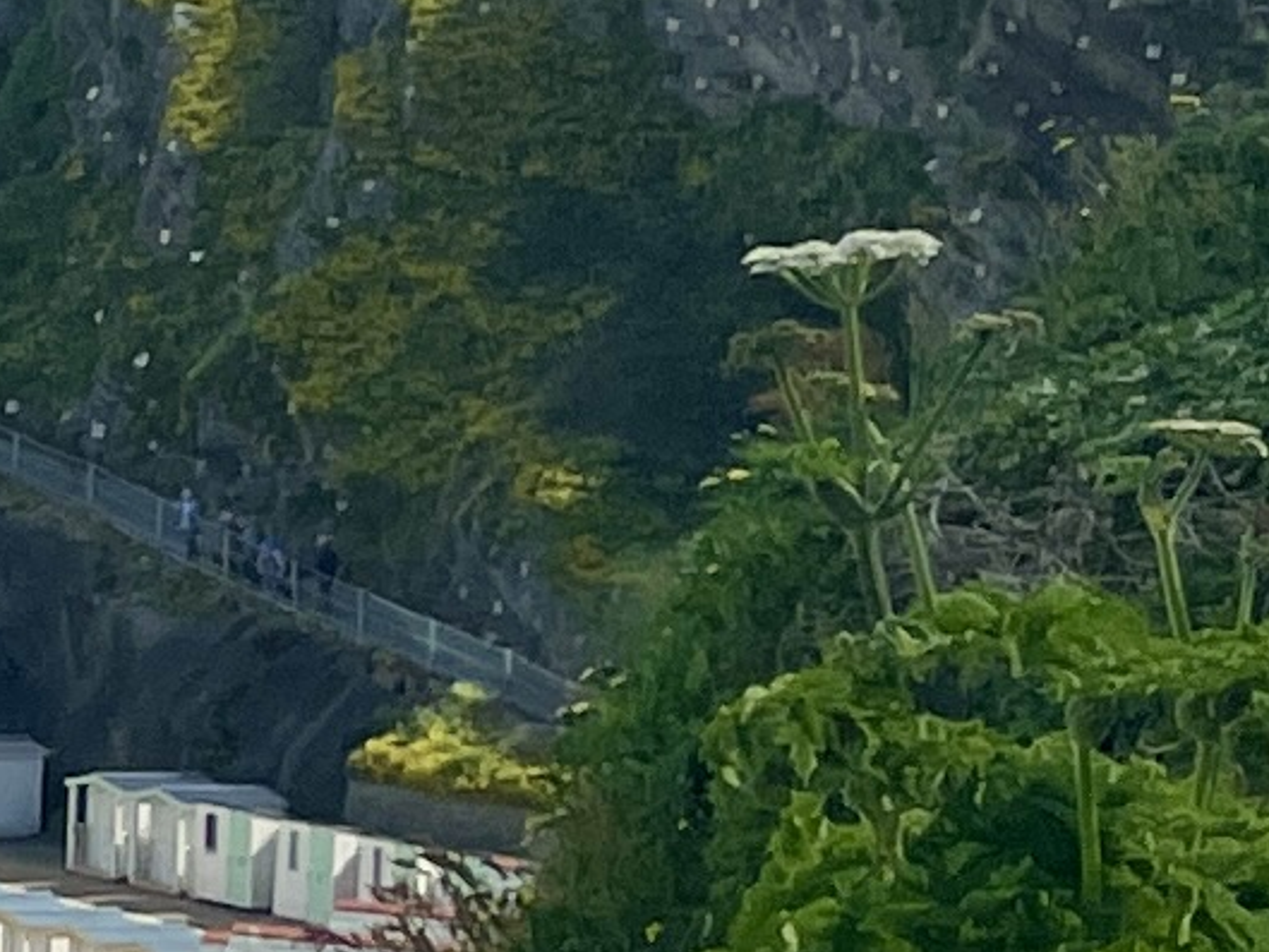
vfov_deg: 7.5
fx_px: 7260
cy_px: 592
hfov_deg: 7.7
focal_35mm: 198
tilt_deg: -4.9
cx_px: -3313
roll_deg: -0.6
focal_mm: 4.2
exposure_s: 1/5814
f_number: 1.6
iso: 32
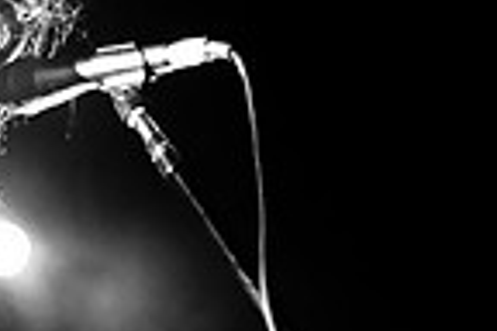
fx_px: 2499
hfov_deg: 11.3
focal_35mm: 181
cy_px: 329
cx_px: 17
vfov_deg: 7.6
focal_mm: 30
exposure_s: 1/160
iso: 1000
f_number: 2.2
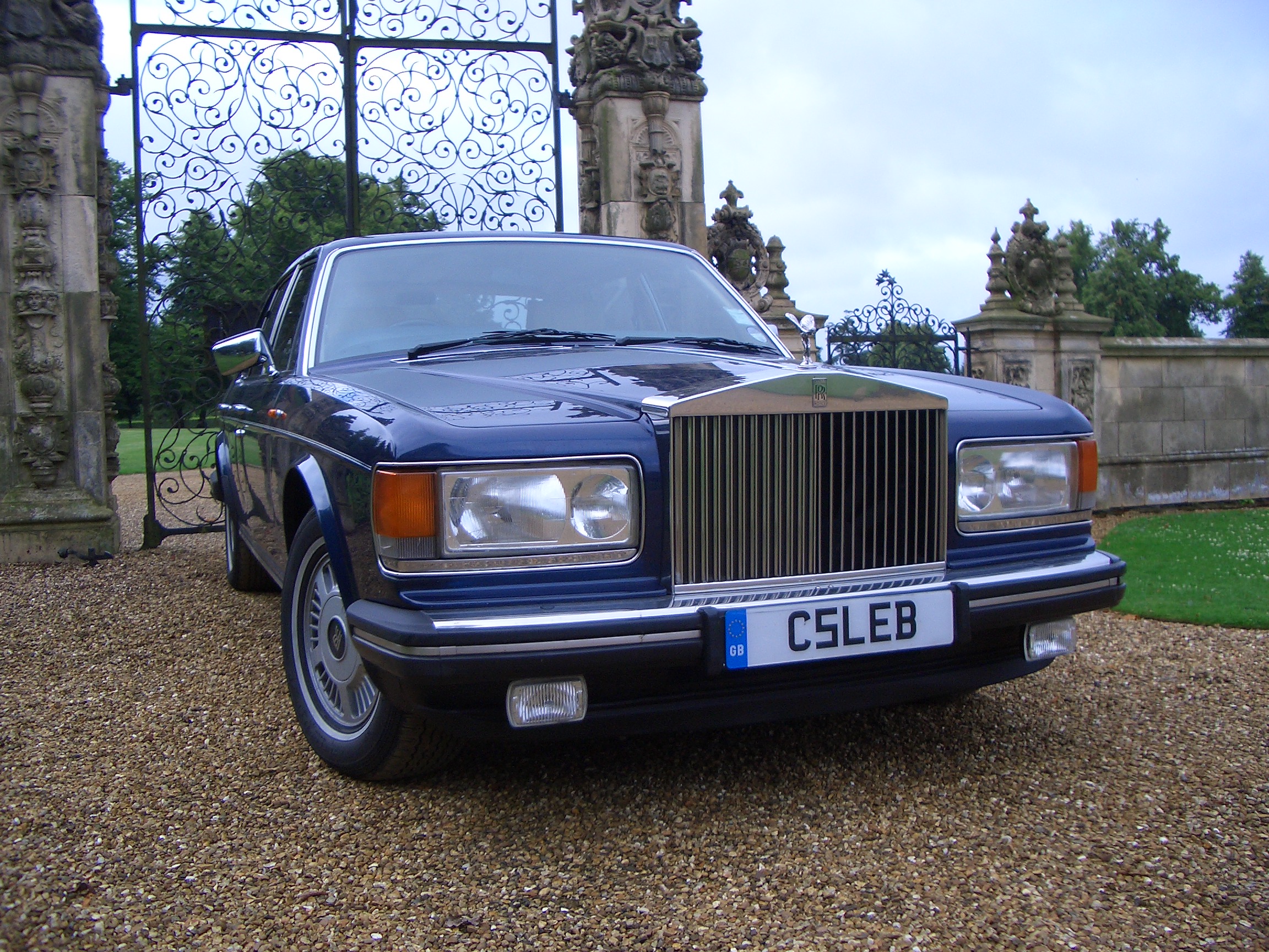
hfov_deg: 52.6
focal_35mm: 35
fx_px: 1283
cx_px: 634
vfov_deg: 40.7
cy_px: 476
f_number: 2.6
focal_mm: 5.8
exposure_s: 1/500
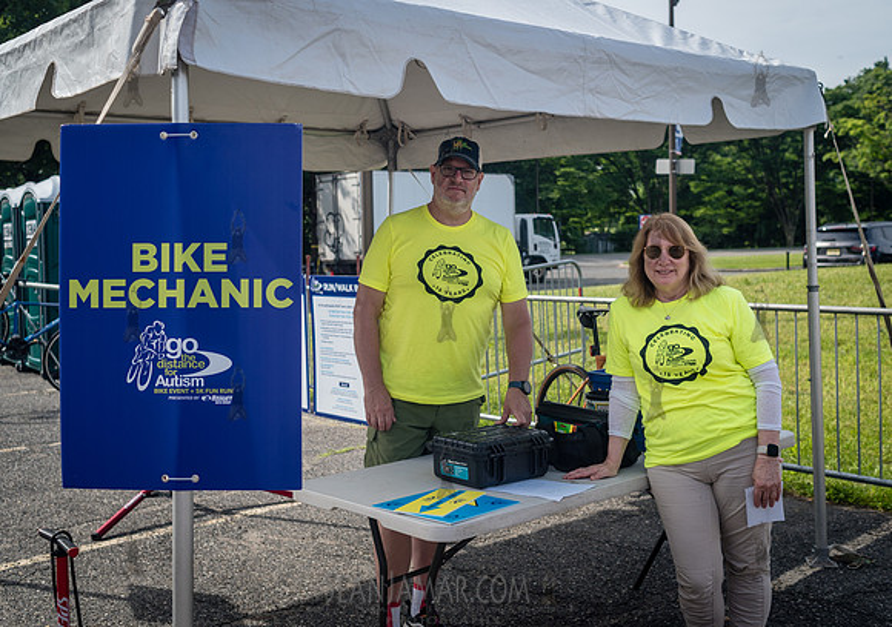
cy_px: 291
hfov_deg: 48.8
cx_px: 451
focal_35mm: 39
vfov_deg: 35.4
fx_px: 984
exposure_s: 1/1250
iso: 200
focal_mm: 35
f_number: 4
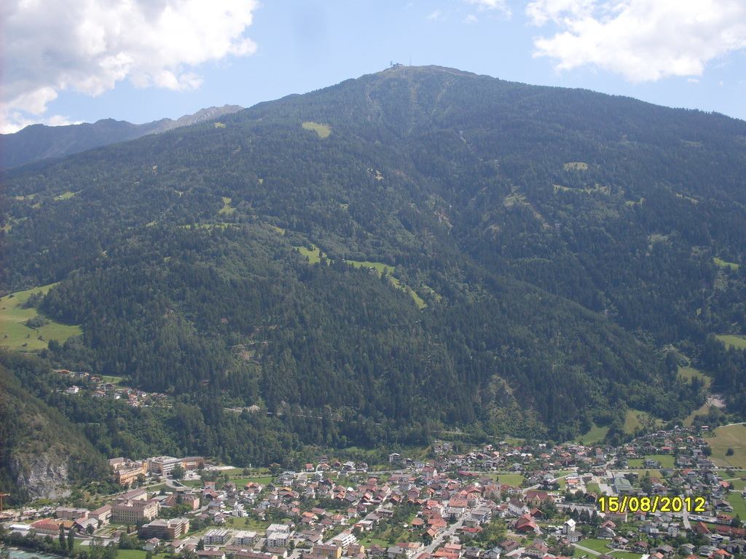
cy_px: 280
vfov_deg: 37.7
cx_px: 373
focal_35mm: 38
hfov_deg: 49.0
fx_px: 819
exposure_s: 1/180
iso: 80
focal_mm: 6.3
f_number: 8.4
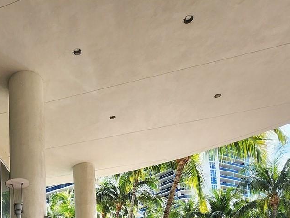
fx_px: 277
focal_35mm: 33
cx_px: 32
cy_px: 274
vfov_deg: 33.2
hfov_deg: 49.6
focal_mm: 2.2
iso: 50
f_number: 2.2
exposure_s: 1/833
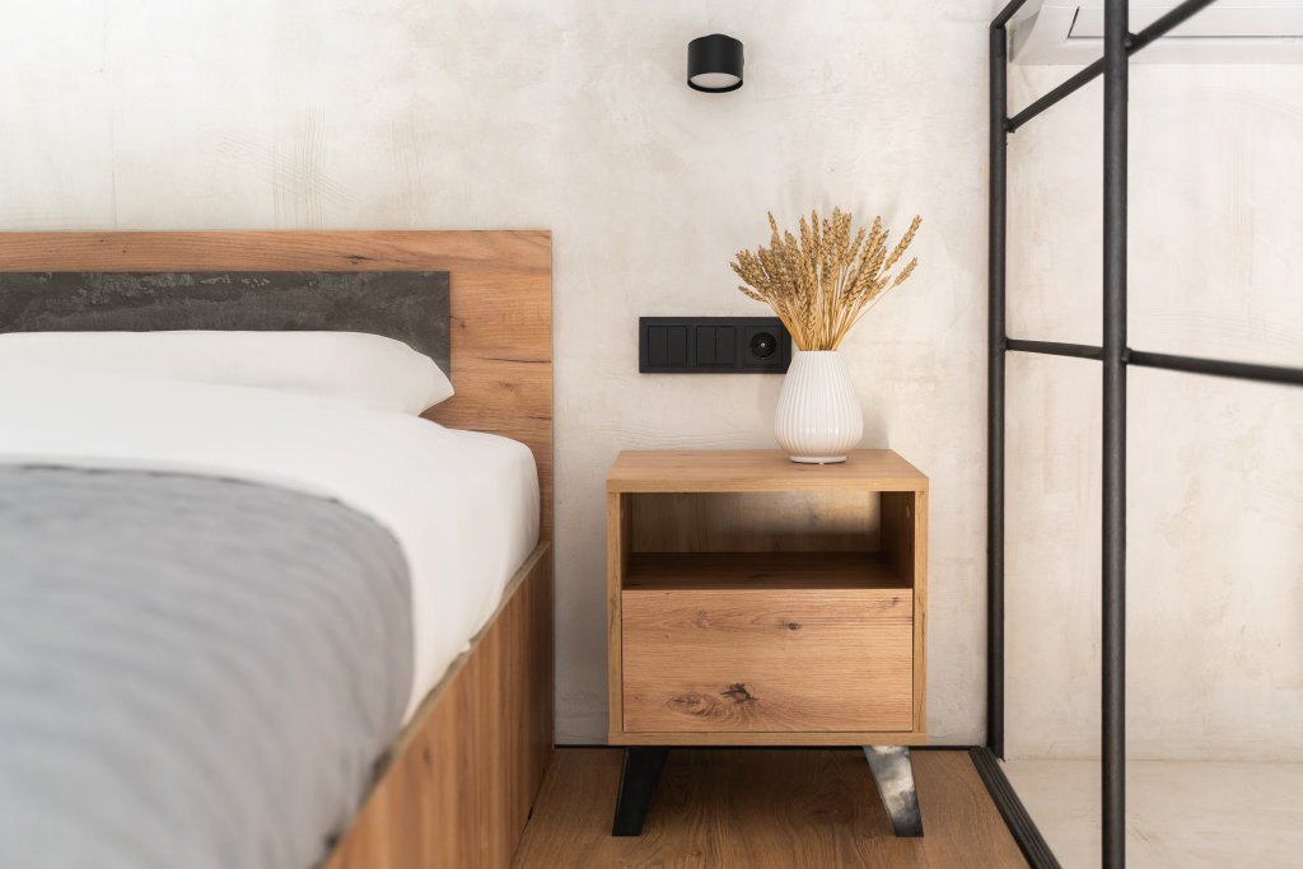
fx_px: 1556
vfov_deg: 31.2
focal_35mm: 43
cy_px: 434
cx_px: 652
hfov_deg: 45.4
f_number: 2.8
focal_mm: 43
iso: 400
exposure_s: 1/40
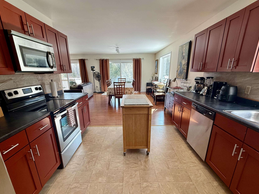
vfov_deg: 74.2
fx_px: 127
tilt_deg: -18.1
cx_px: 130
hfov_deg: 91.0
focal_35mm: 17
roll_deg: +0.5
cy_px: 113
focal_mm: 2.22
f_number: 2.2
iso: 80
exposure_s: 1/120
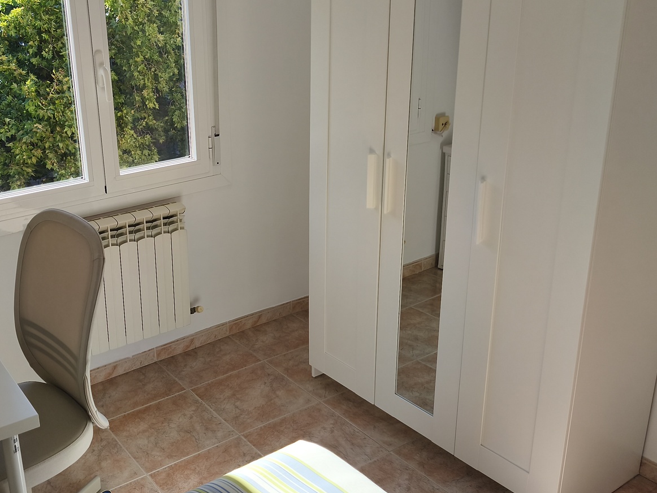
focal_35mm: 38
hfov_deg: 48.2
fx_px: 721
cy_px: 232
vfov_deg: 37.7
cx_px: 226
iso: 50
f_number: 1.65
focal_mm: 6.18
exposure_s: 1/536
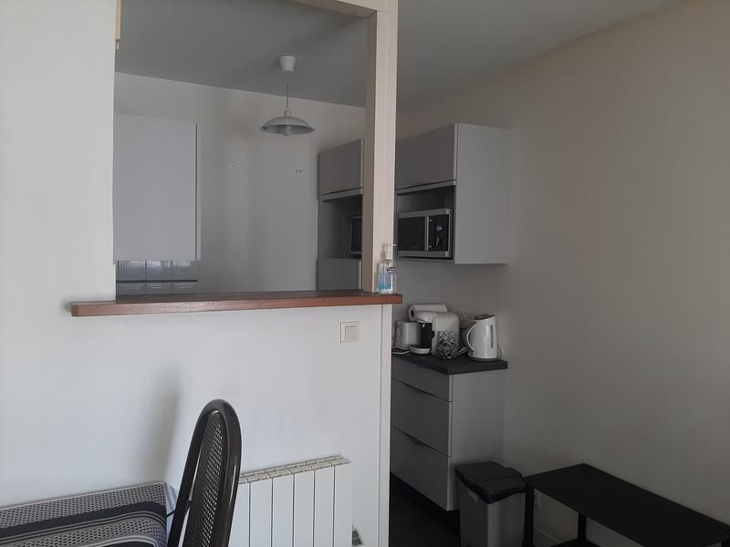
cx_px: 365
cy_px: 274
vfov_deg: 53.1
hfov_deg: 67.3
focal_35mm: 26
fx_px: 548
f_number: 1.7
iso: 50
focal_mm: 3.93
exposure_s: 1/120
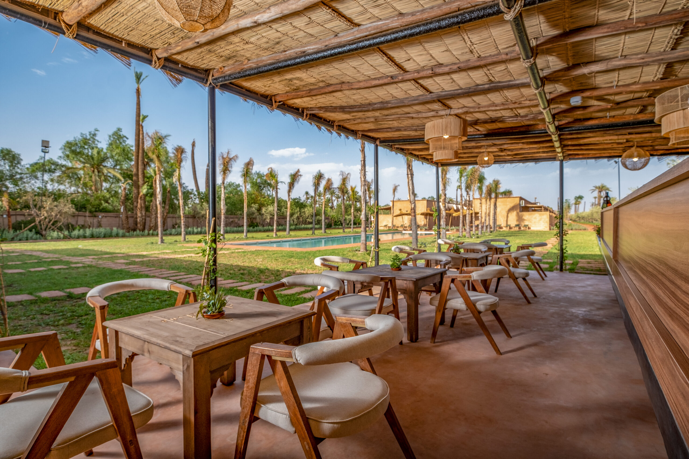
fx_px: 344
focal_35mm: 18
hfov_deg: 90.0
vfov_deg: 67.4
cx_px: 344
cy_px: 230
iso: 200
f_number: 5.6
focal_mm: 12
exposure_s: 1/250
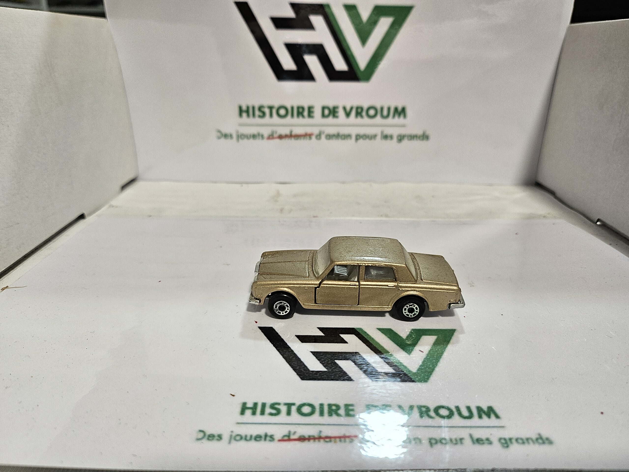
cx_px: 314
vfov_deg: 56.8
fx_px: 436
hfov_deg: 71.6
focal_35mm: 24
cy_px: 236
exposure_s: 1/100
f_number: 1.8
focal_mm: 5
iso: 100
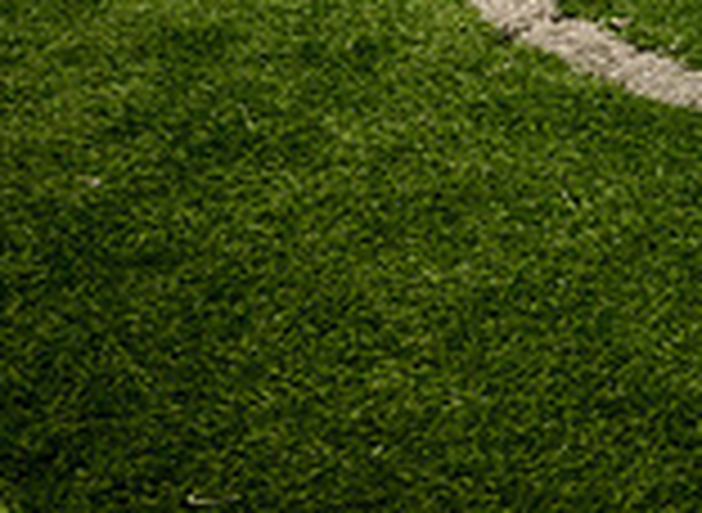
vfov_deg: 13.5
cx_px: 1157
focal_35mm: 101
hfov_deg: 17.1
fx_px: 2029
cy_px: -274
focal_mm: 24
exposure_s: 1/25
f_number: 5.6
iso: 500
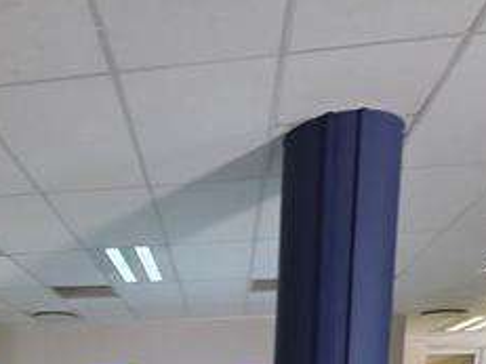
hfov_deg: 39.9
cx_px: 78
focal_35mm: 45
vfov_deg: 25.9
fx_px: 631
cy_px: 509
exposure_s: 1/50
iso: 320
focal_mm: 2.2
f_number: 1.9
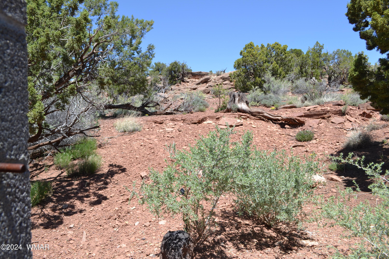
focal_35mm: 27
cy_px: 130
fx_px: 292
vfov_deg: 47.9
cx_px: 194
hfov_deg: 67.4
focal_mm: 18
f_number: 7.1
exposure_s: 1/200
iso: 100
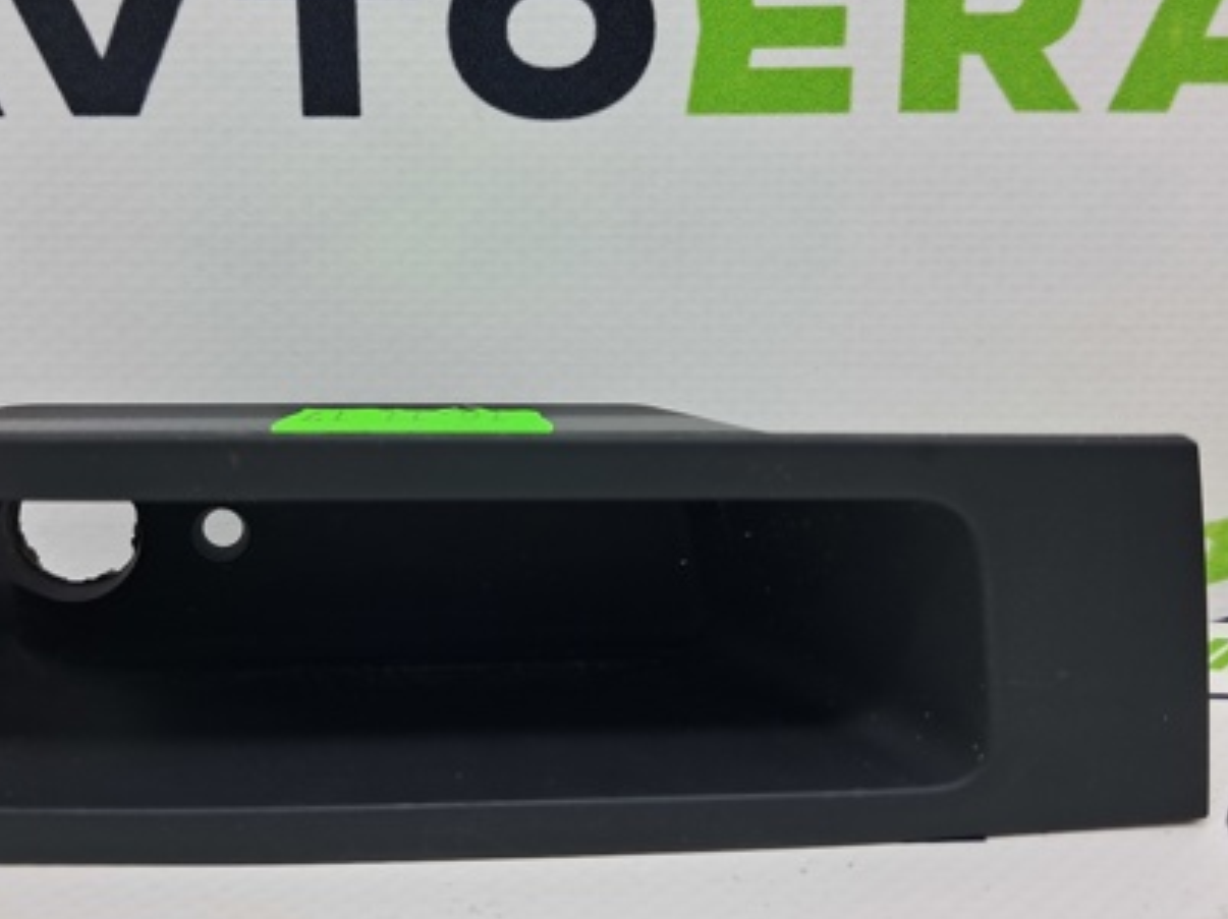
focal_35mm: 43
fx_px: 1525
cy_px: 365
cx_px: 525
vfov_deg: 33.5
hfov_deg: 43.8
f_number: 1.8
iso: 50
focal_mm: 4
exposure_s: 1/50
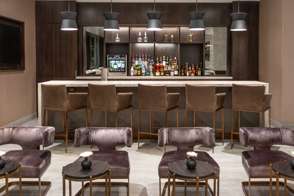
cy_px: 98
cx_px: 147
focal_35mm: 35
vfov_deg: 37.9
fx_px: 286
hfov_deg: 54.4
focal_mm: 35
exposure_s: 1/4
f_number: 8
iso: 200
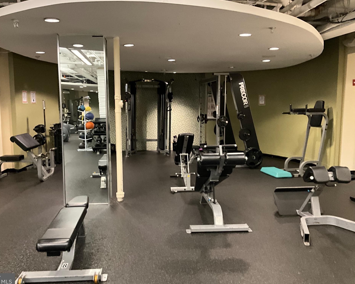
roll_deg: -0.3
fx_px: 326
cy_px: 143
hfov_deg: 57.1
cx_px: 162
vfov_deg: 47.1
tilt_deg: -6.9
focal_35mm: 31
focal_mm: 3
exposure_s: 1/30
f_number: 1.8
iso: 400
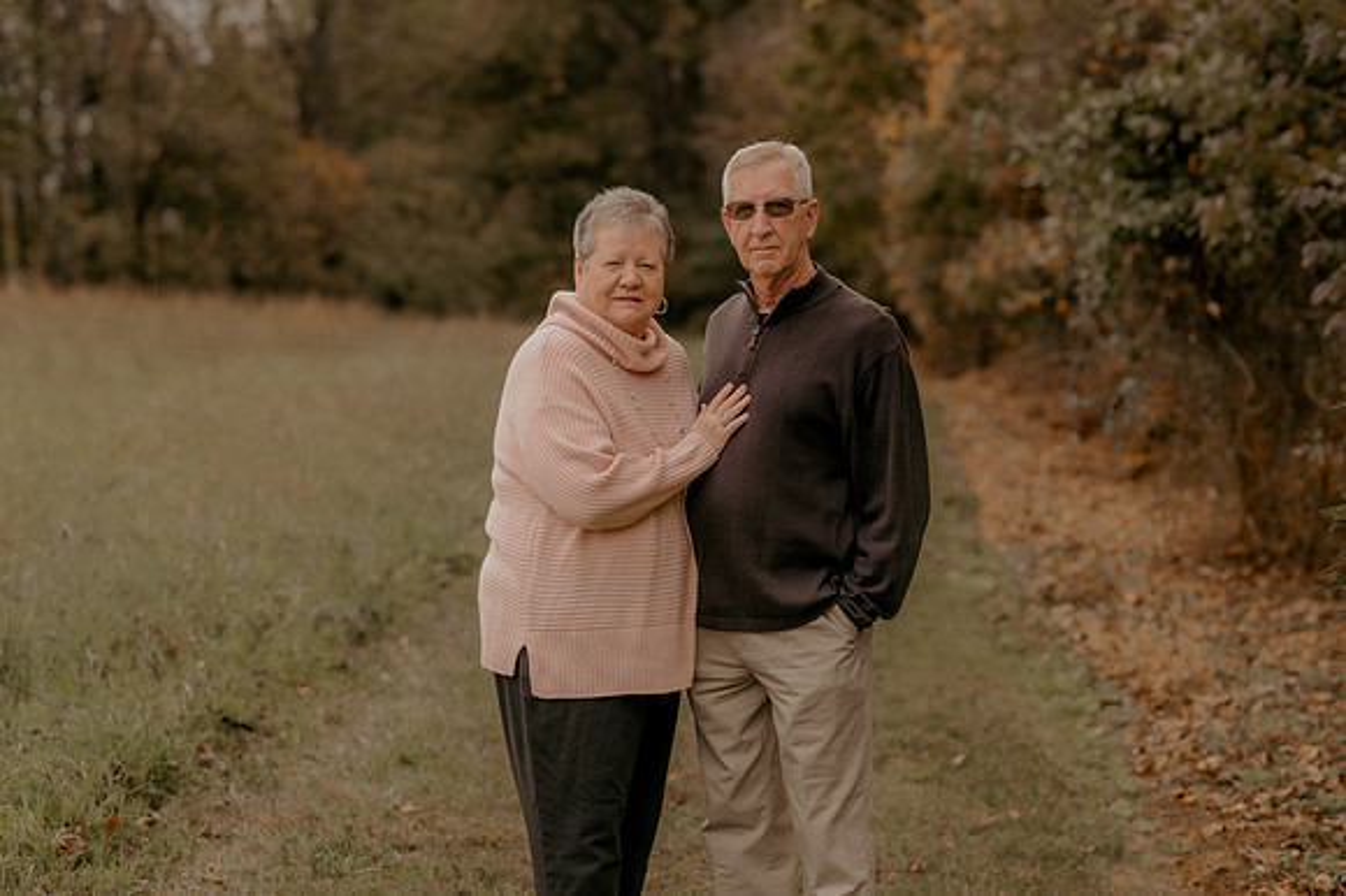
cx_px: 673
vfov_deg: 16.1
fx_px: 3176
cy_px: 448
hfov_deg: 23.9
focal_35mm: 85
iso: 125
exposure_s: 1/800
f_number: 2.8
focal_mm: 85
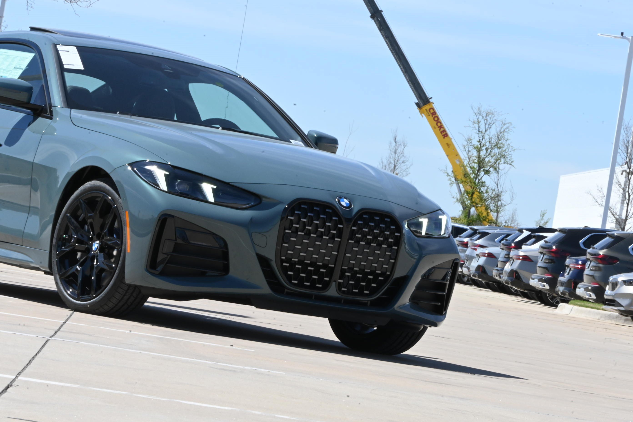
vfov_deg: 7.6
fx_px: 3165
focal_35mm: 180
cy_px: 211
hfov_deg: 11.4
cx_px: 316
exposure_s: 1/60
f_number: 40
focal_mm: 120
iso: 560
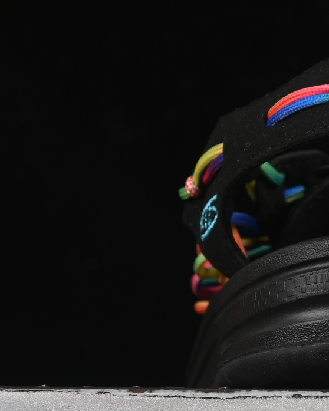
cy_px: 46
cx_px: 538
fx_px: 3419
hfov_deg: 5.4
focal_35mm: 281
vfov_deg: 6.9
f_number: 7.1
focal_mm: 50
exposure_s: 1/50
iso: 160
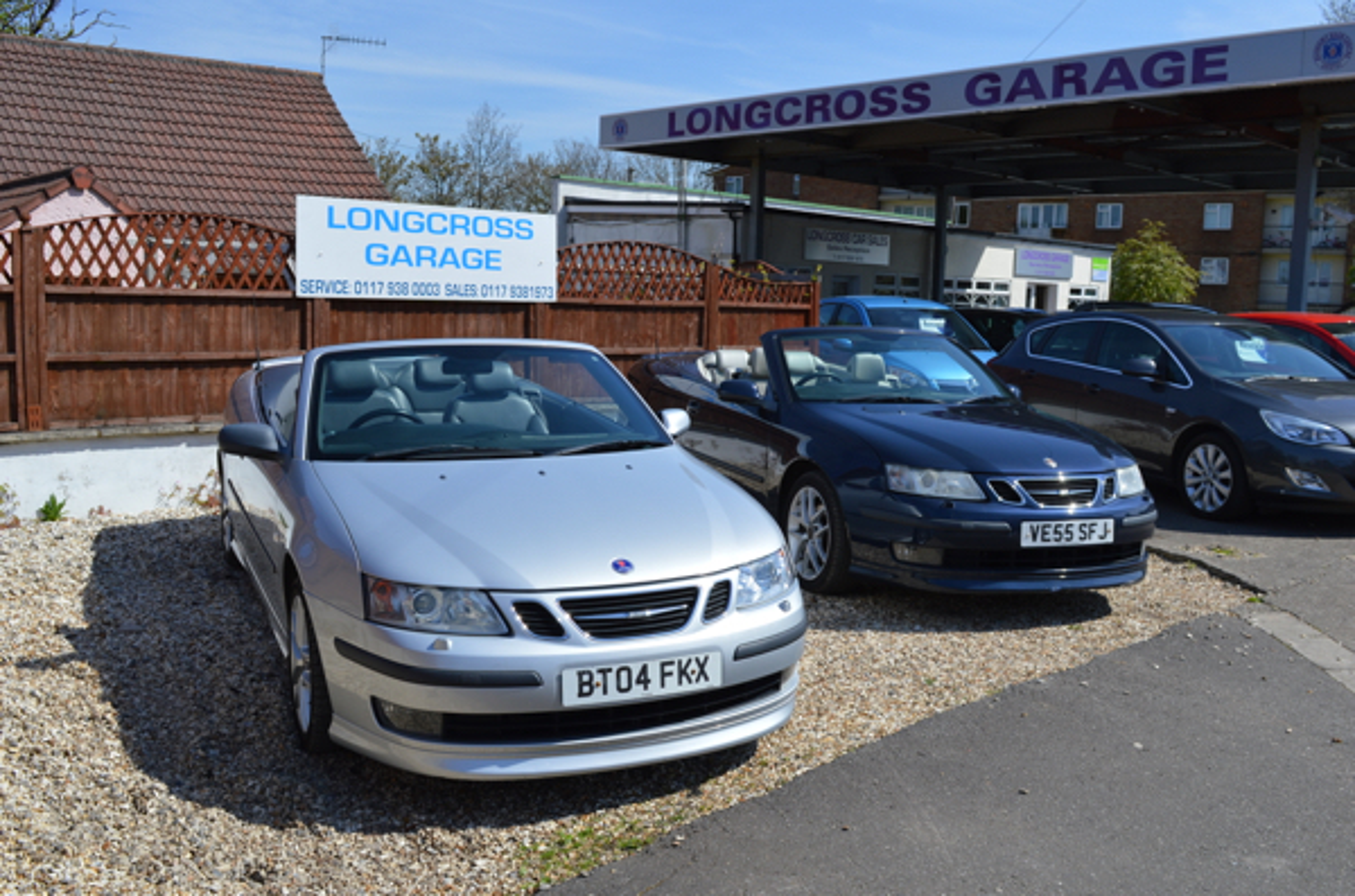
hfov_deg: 57.3
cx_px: 678
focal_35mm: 33
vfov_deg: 39.8
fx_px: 1239
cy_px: 448
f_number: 9
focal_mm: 22
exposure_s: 1/320
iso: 100
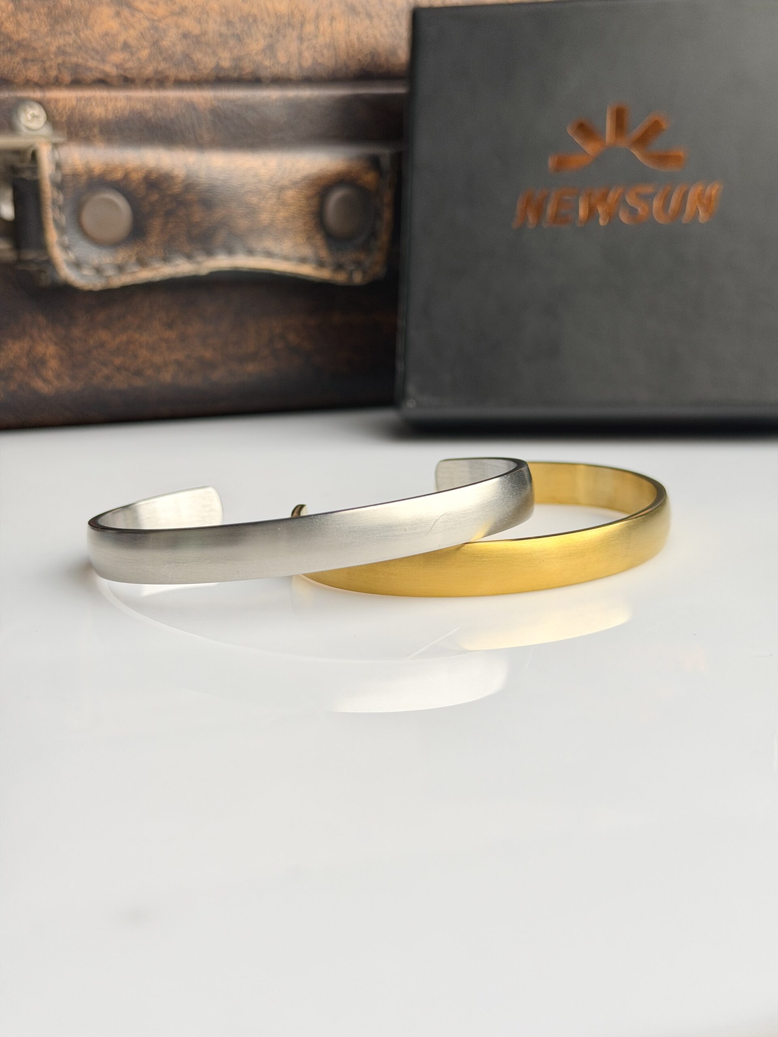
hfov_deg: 30.3
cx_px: 389
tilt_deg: -11.8
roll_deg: +0.3
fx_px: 1438
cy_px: 518
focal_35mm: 48
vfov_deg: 39.7
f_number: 1.78
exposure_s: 1/168
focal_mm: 6.76
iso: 50
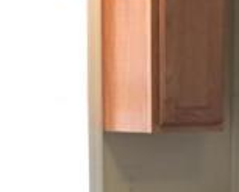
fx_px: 1339
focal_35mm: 189
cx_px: 130
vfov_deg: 7.8
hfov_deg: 10.2
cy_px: 384
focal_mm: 4.15
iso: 100
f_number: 2.2
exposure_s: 1/30
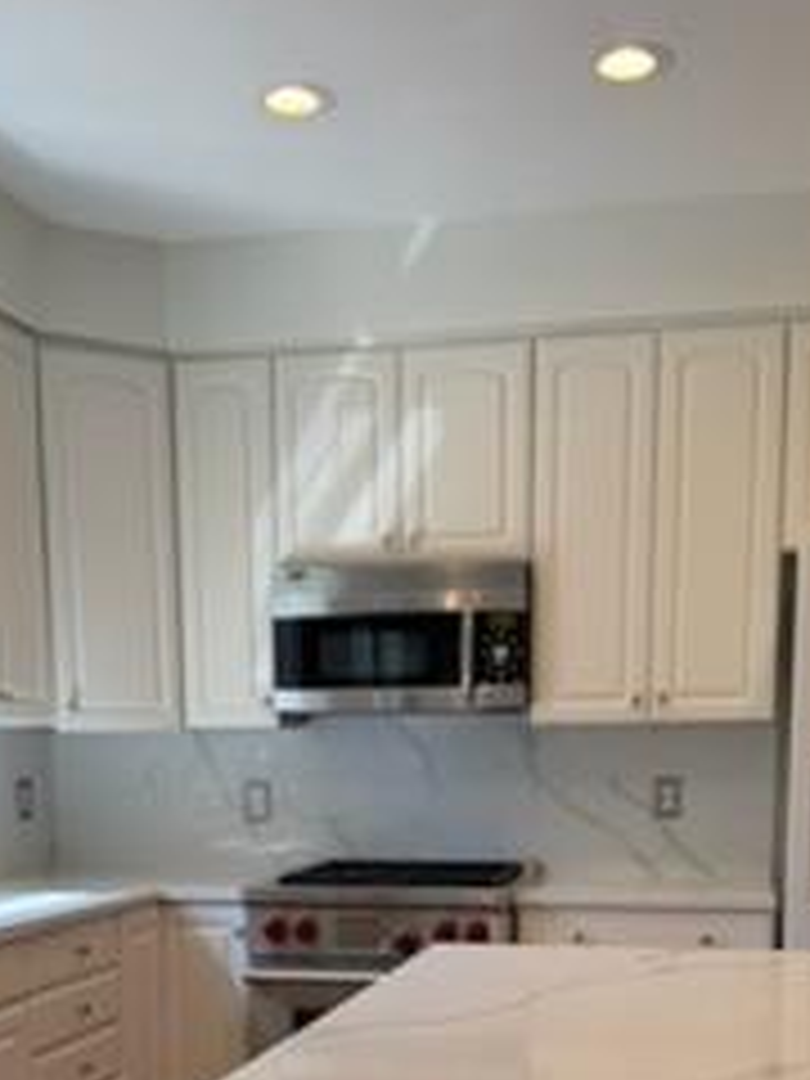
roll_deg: +0.6
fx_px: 1498
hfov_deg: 30.3
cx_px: 392
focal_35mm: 48
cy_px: 950
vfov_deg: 37.4
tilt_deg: -7.5
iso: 80
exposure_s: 1/225
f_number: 1.78
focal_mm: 6.76
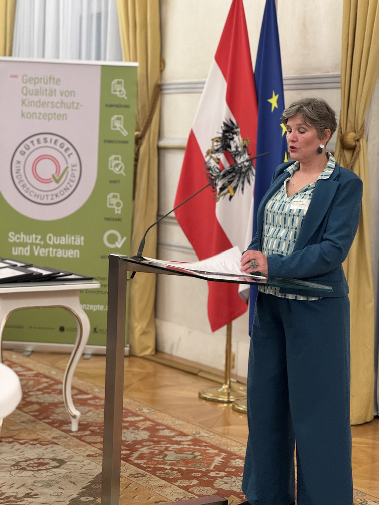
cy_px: 252
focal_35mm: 77
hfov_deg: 19.1
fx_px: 1124
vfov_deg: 25.3
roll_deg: -1.7
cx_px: 190
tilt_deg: -4.6
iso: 320
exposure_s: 1/50
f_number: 2.8
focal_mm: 9
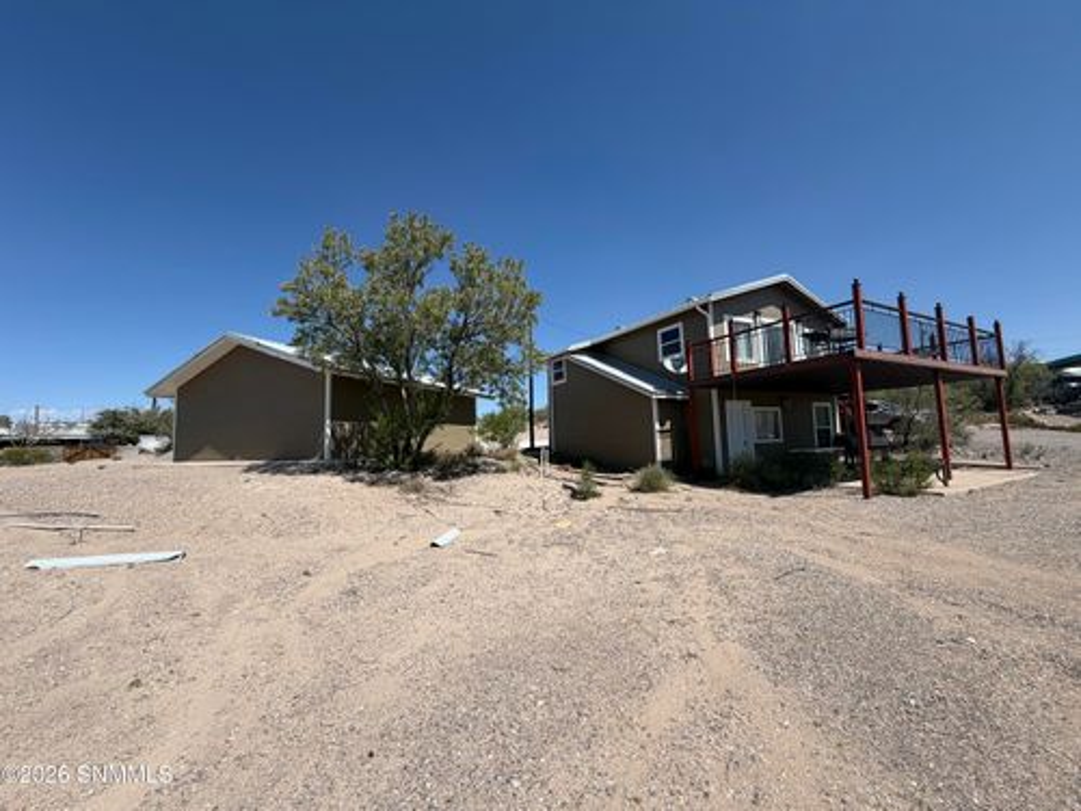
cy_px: 406
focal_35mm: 14
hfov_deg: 102.1
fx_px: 437
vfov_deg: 85.7
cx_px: 540
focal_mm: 2.22
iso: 20
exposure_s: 1/1068
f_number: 2.2
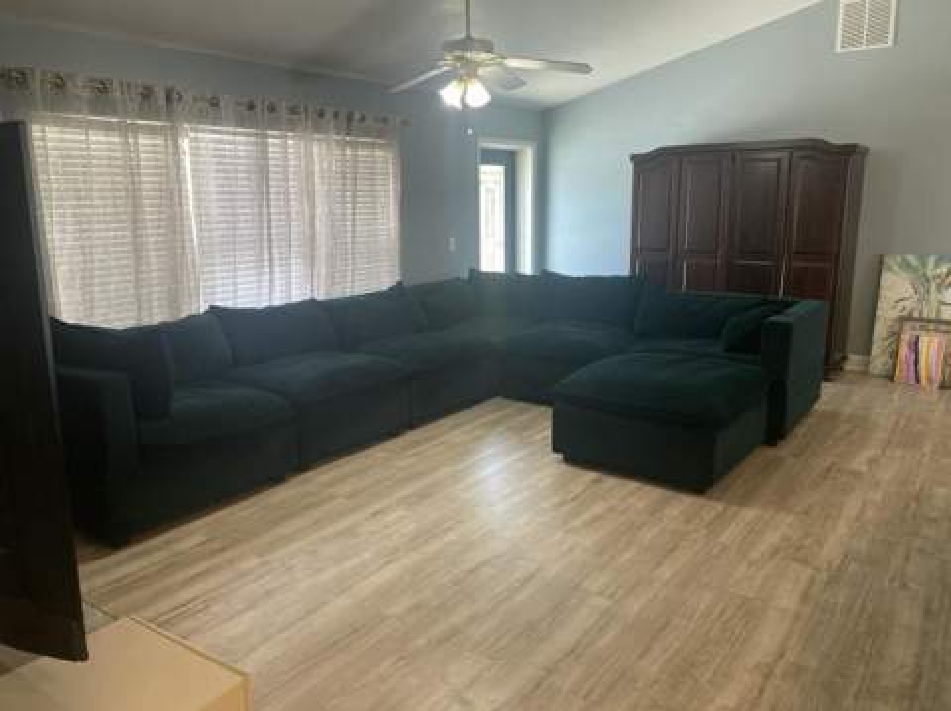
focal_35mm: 26
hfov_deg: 67.4
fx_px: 714
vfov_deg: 53.0
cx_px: 476
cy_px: 356
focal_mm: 4.25
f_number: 1.8
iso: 100
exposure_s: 1/60
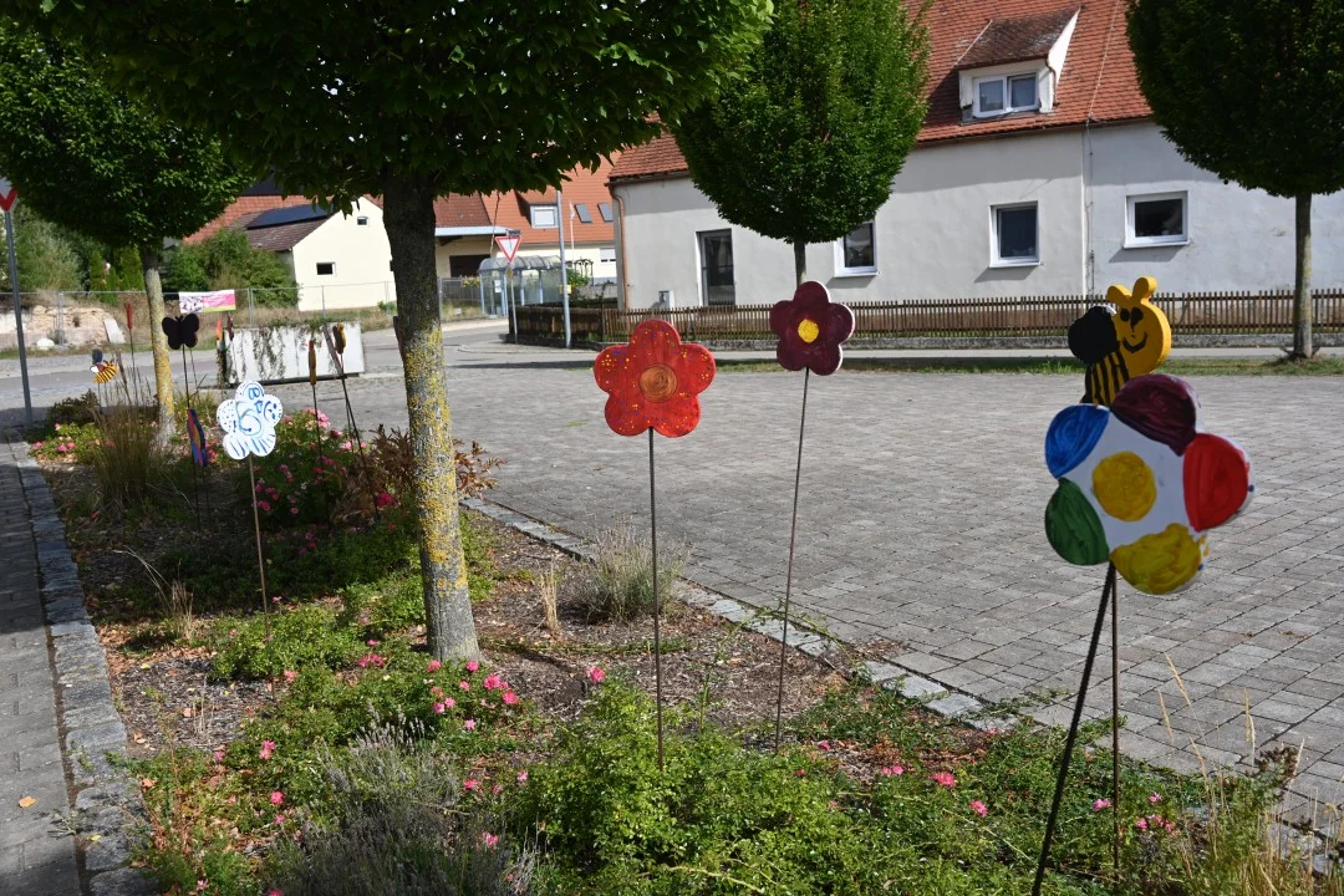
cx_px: 672
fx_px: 1213
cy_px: 448
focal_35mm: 32
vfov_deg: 40.5
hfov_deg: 58.0
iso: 100
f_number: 7.1
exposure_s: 1/400
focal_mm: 32.5
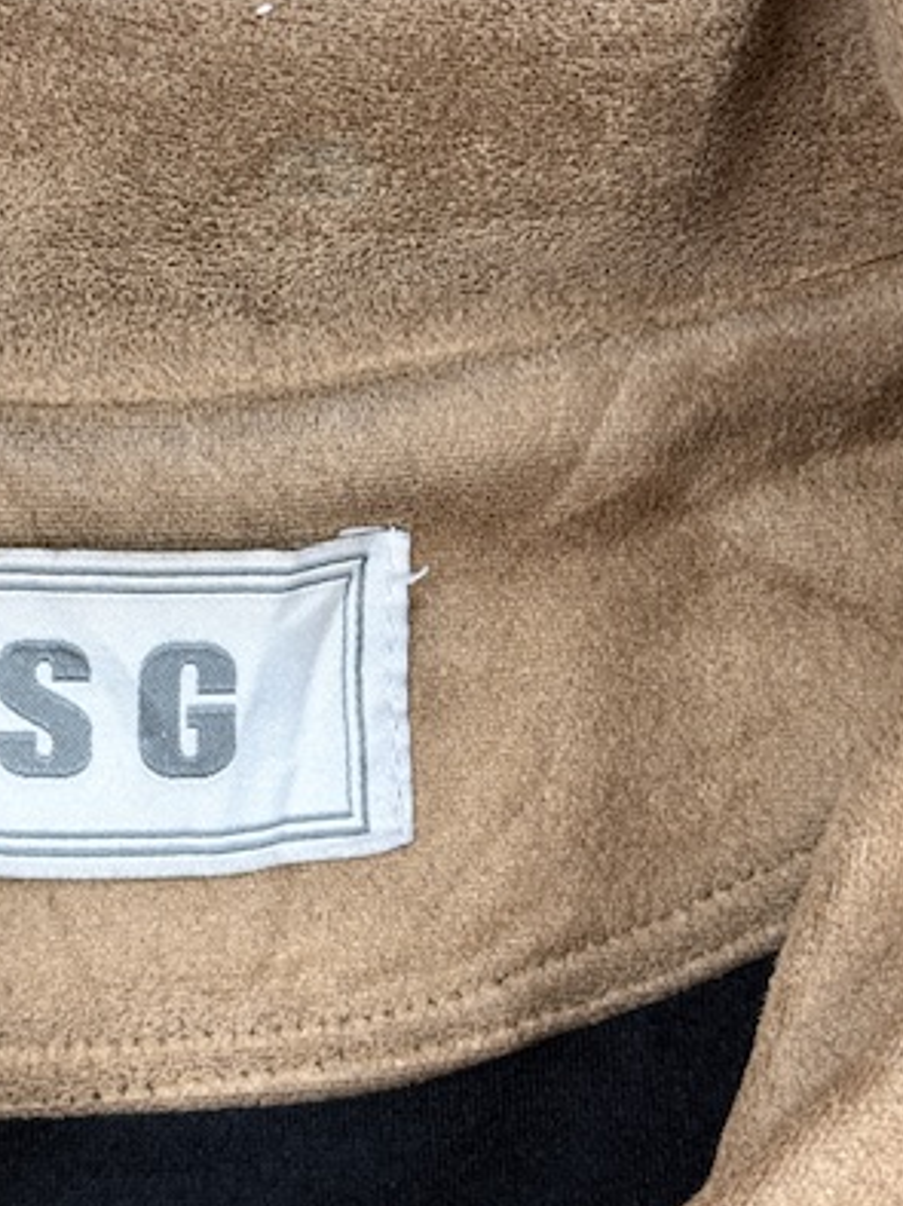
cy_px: 542
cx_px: 300
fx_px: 2716
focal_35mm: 78
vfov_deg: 25.0
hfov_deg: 18.8
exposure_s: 1/100
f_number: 1.78
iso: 100
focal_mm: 6.76
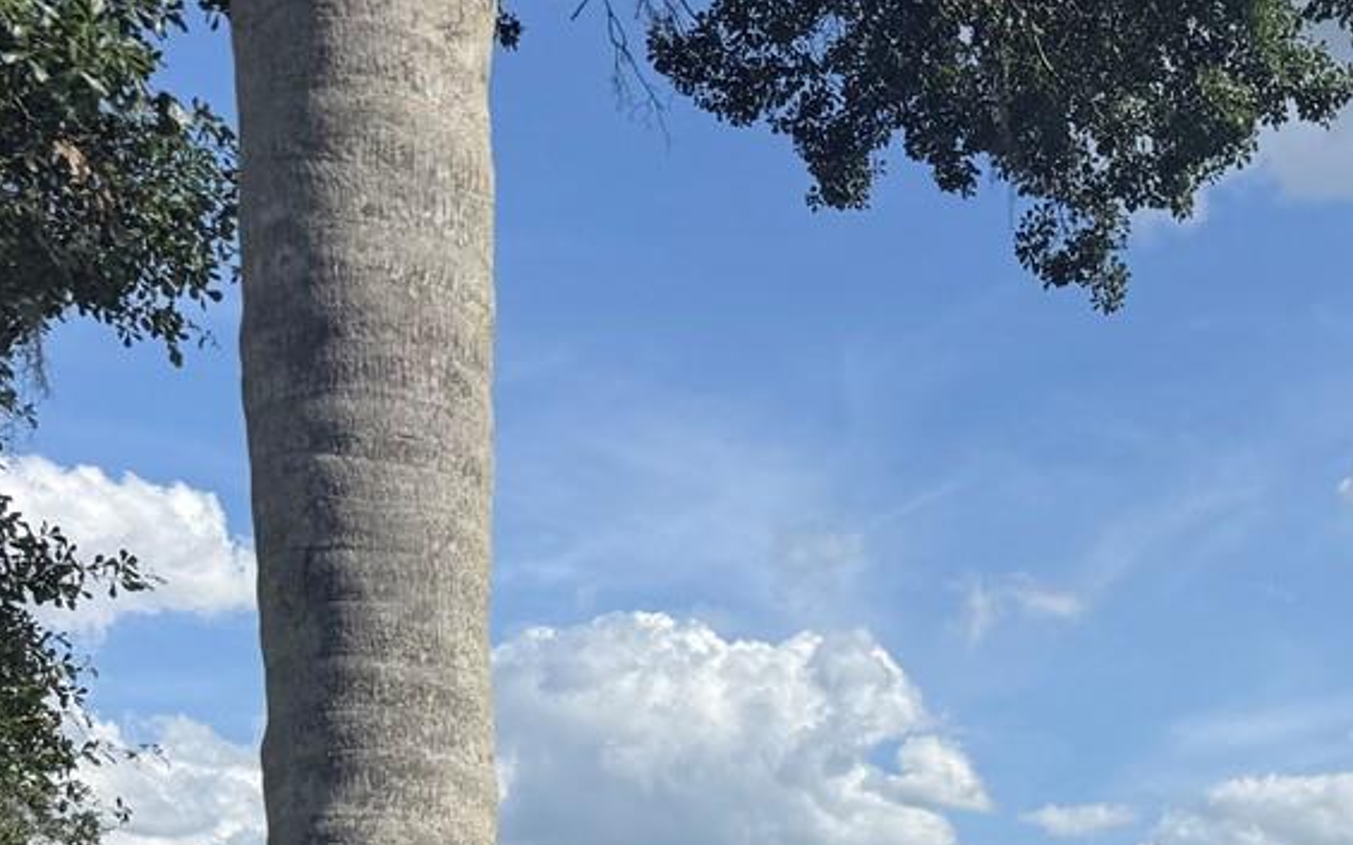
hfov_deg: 25.8
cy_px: 1319
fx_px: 2655
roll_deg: +1.3
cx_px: 1592
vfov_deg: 16.3
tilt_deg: -1.0
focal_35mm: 72
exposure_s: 1/5319
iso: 80
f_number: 1.78
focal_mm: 6.76
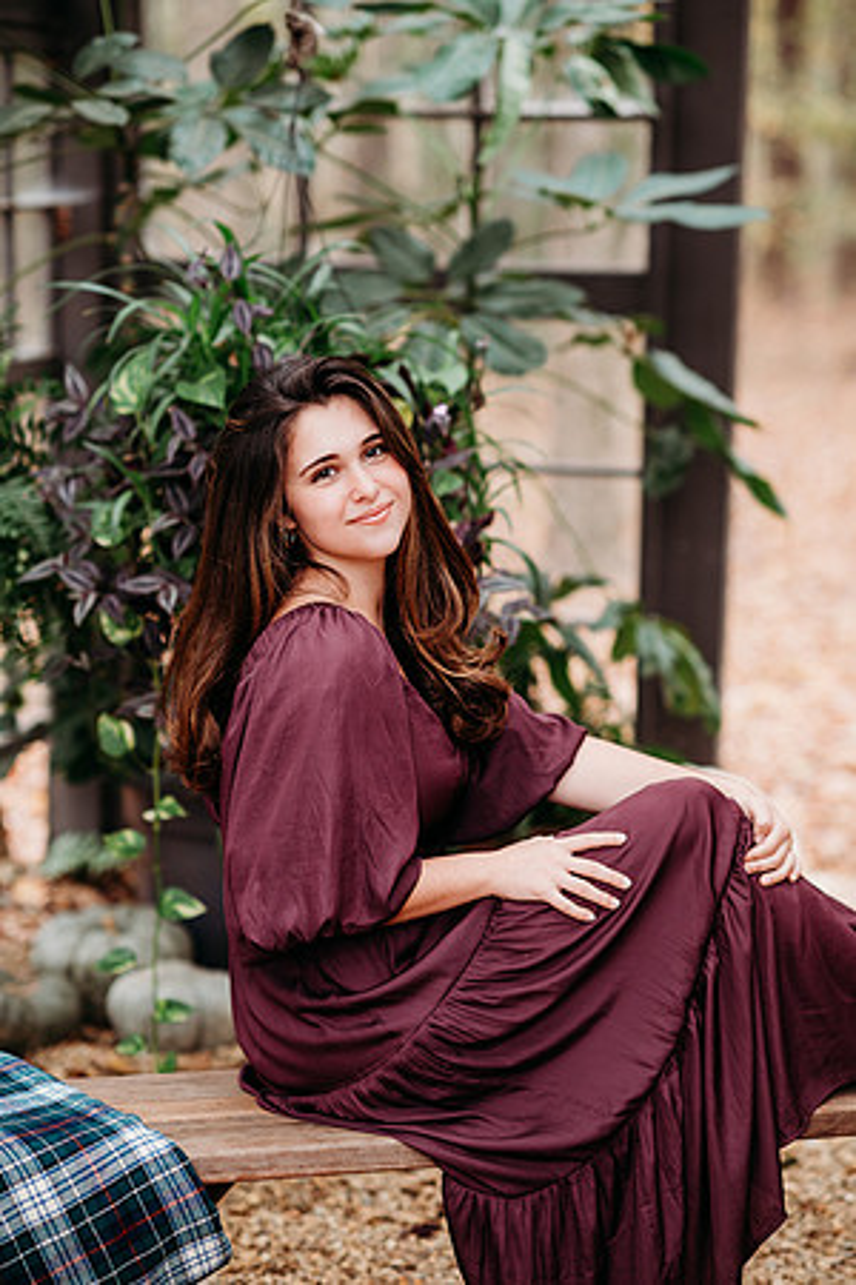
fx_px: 3031
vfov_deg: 23.9
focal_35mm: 85
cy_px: 642
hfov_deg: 16.1
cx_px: 428
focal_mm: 85
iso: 320
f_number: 2.2
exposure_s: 1/200
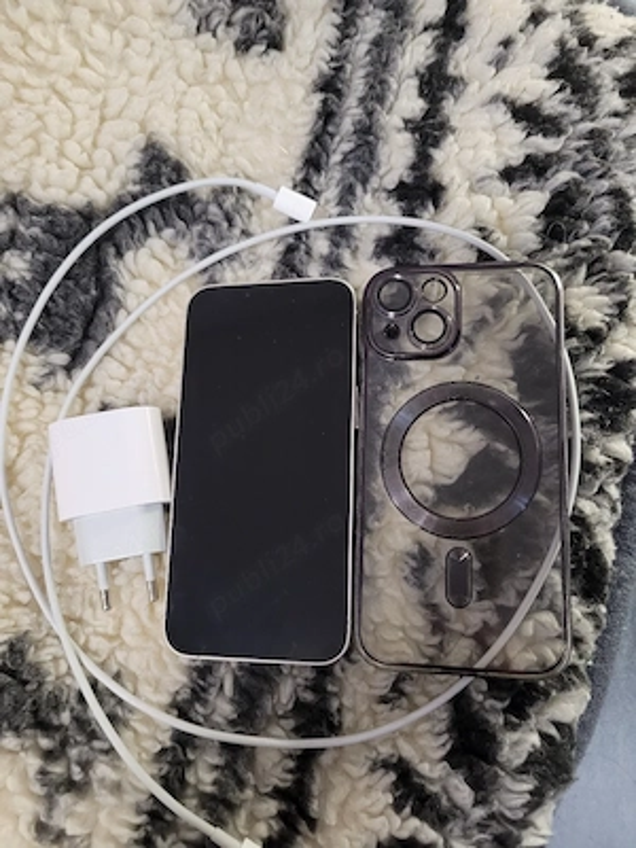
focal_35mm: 26
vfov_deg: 67.3
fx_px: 637
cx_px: 318
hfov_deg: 53.1
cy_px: 424
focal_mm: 5.4
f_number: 1.8
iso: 640
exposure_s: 1/50
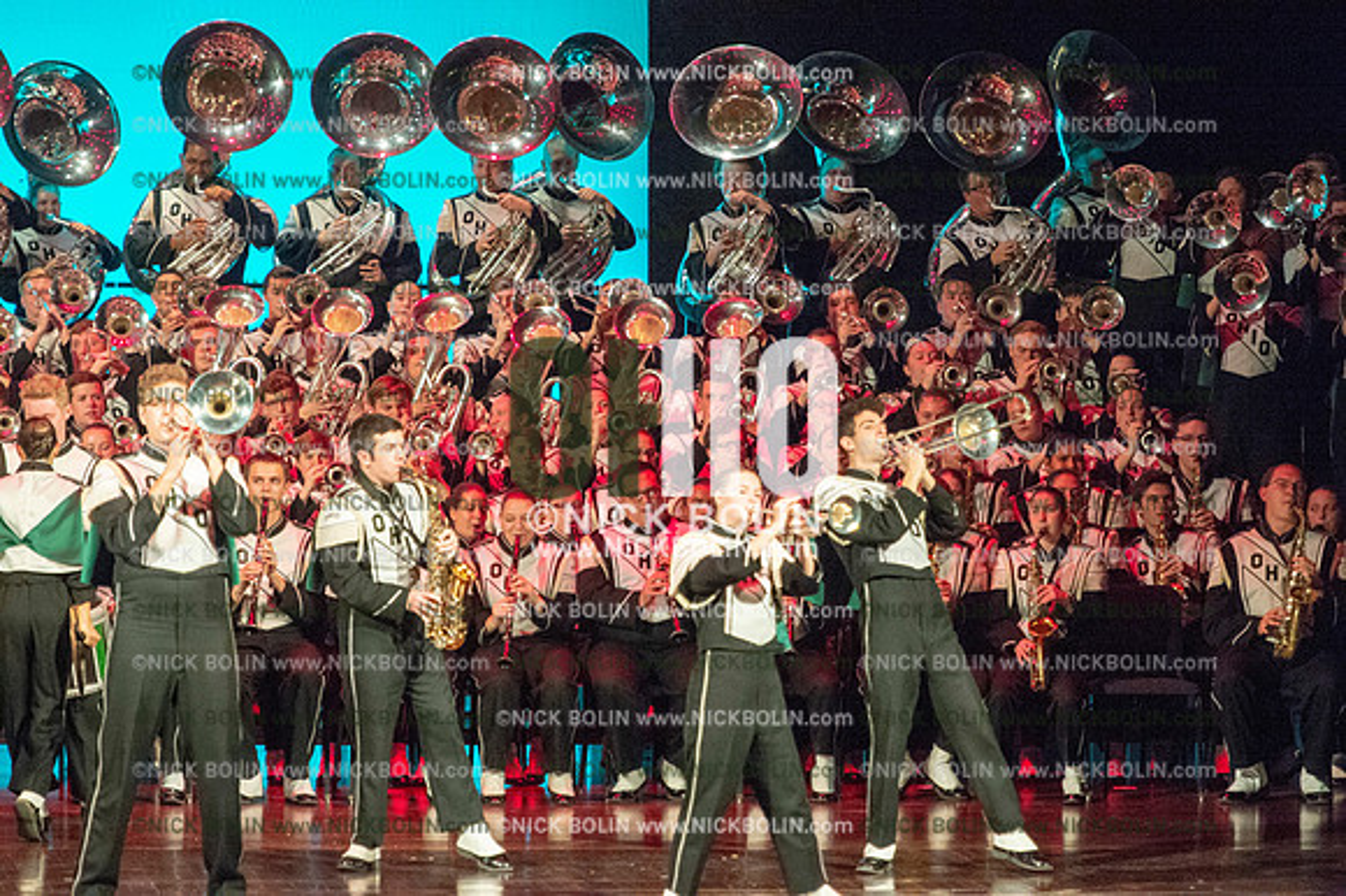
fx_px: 8221
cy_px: 448
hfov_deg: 9.4
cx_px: 673
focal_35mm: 220
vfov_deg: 6.2
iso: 8000
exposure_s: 1/320
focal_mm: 220
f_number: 5.6
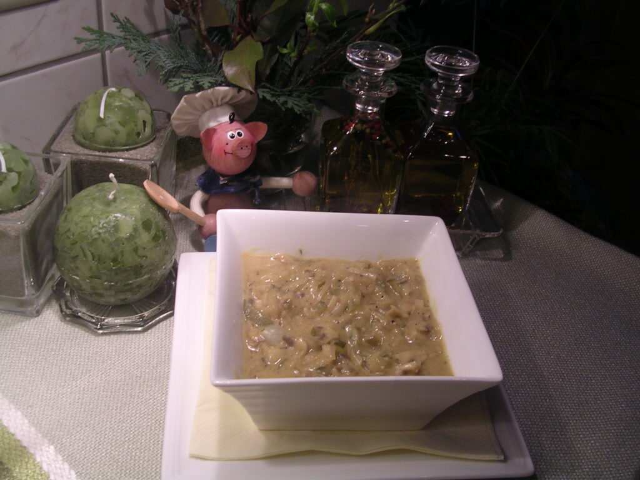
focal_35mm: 38
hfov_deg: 49.0
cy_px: 240
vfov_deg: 37.7
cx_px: 320
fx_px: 703
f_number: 2.8
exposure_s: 1/45.1
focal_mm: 5.8
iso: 100
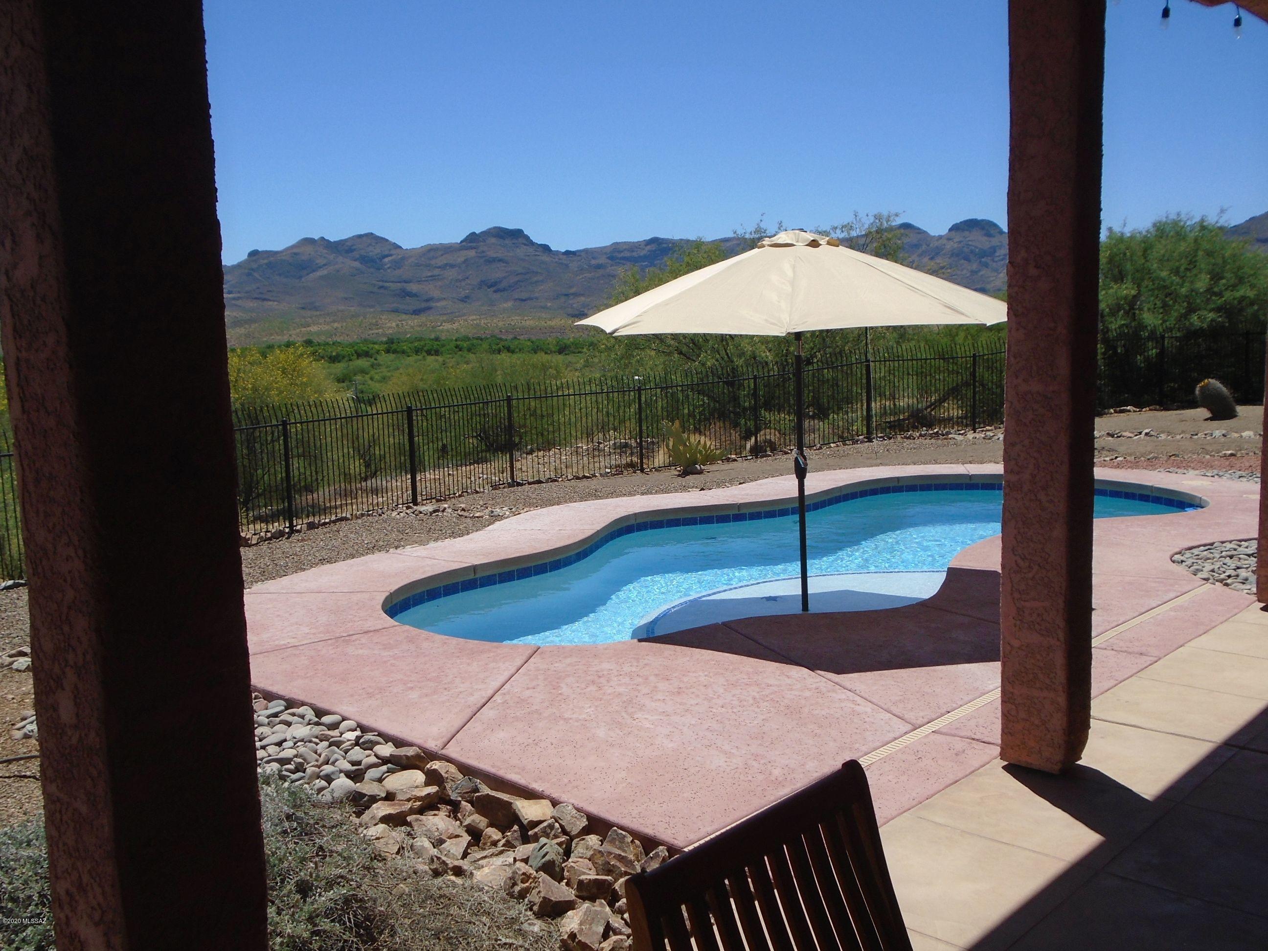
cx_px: 634
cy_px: 476
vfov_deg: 45.4
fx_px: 1136
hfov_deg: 58.4
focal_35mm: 31
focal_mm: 5.5
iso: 100
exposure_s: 1/250
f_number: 8.8
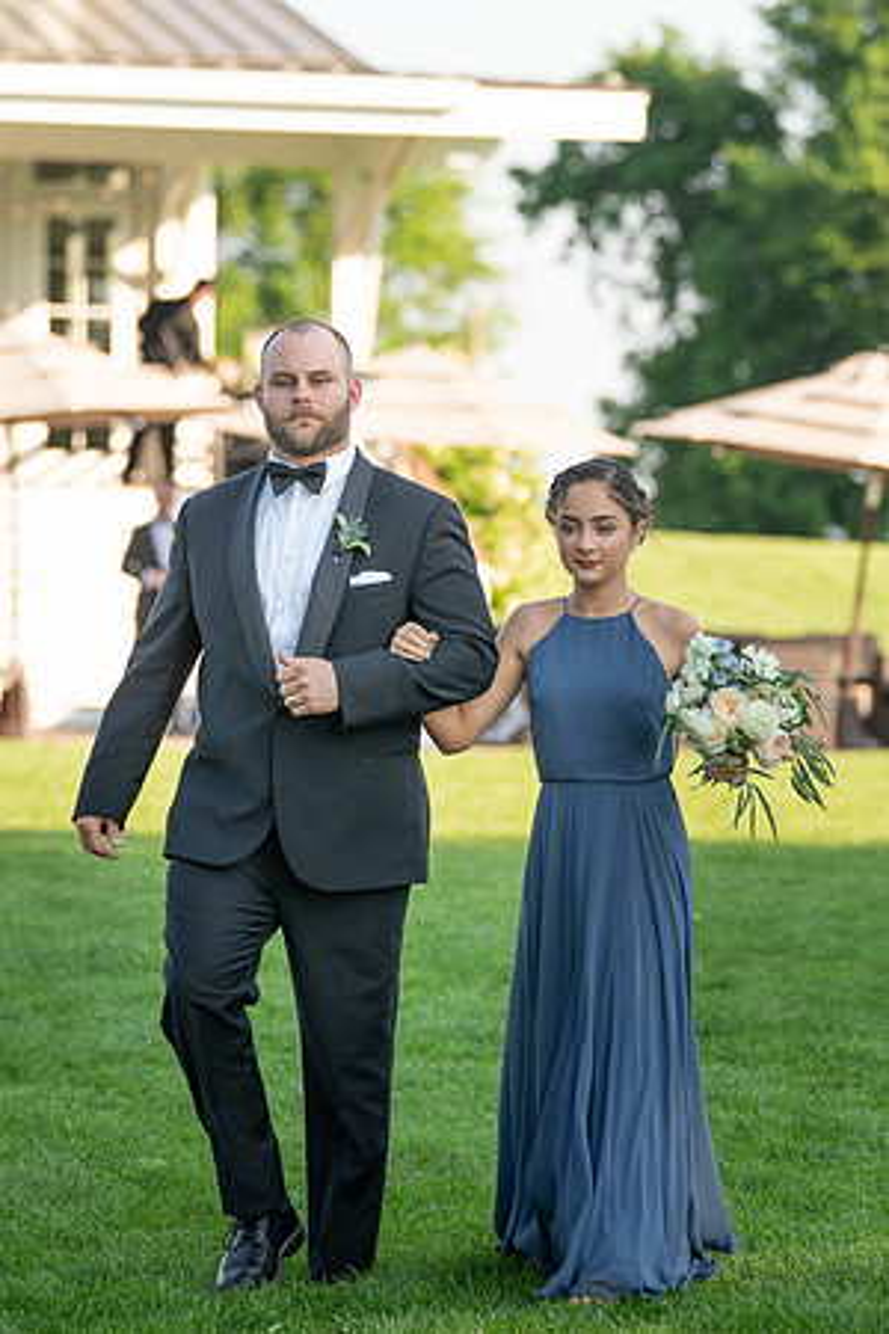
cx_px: 415
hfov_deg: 5.9
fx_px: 8653
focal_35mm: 234
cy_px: 647
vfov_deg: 8.8
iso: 100
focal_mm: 146
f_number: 4
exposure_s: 1/250
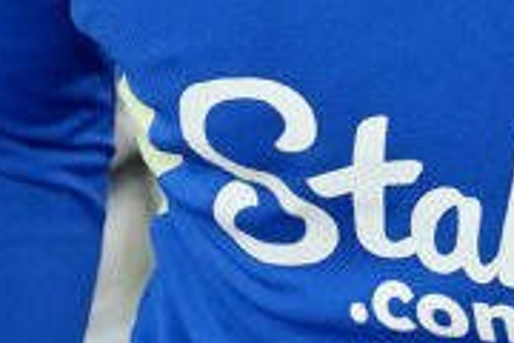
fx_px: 9080
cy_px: -236
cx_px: 805
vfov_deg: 2.2
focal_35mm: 636
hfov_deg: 3.2
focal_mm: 112
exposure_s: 1/1250
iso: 1600
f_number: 2.8
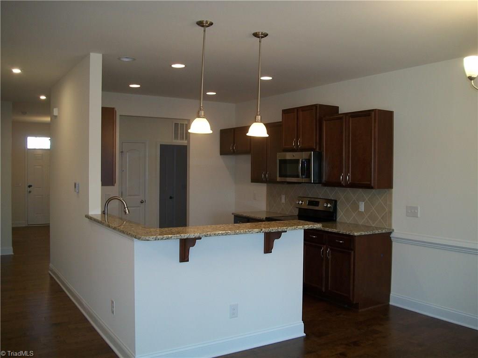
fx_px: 442
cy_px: 179
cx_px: 239
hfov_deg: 56.8
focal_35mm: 32
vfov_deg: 44.2
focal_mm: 5.7
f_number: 2.9
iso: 80
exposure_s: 1/30
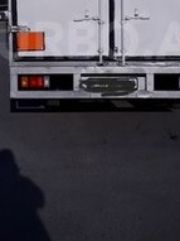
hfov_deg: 21.0
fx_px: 486
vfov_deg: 27.1
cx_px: 94
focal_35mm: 70
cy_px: 40
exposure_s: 1/5780
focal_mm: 3.6
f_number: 1.9
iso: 40
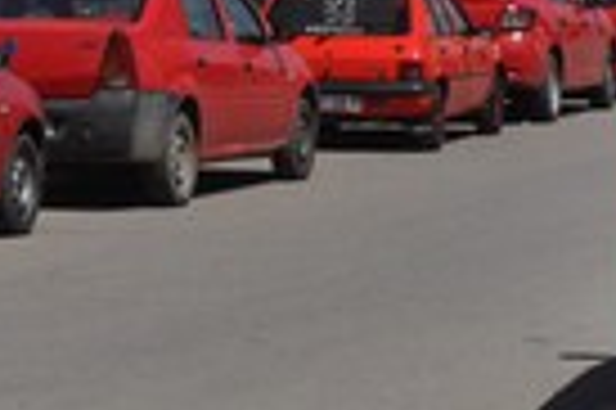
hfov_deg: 9.9
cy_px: -358
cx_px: -558
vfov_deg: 6.8
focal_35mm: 196
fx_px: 3350
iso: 200
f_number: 11
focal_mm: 28
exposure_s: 1/500
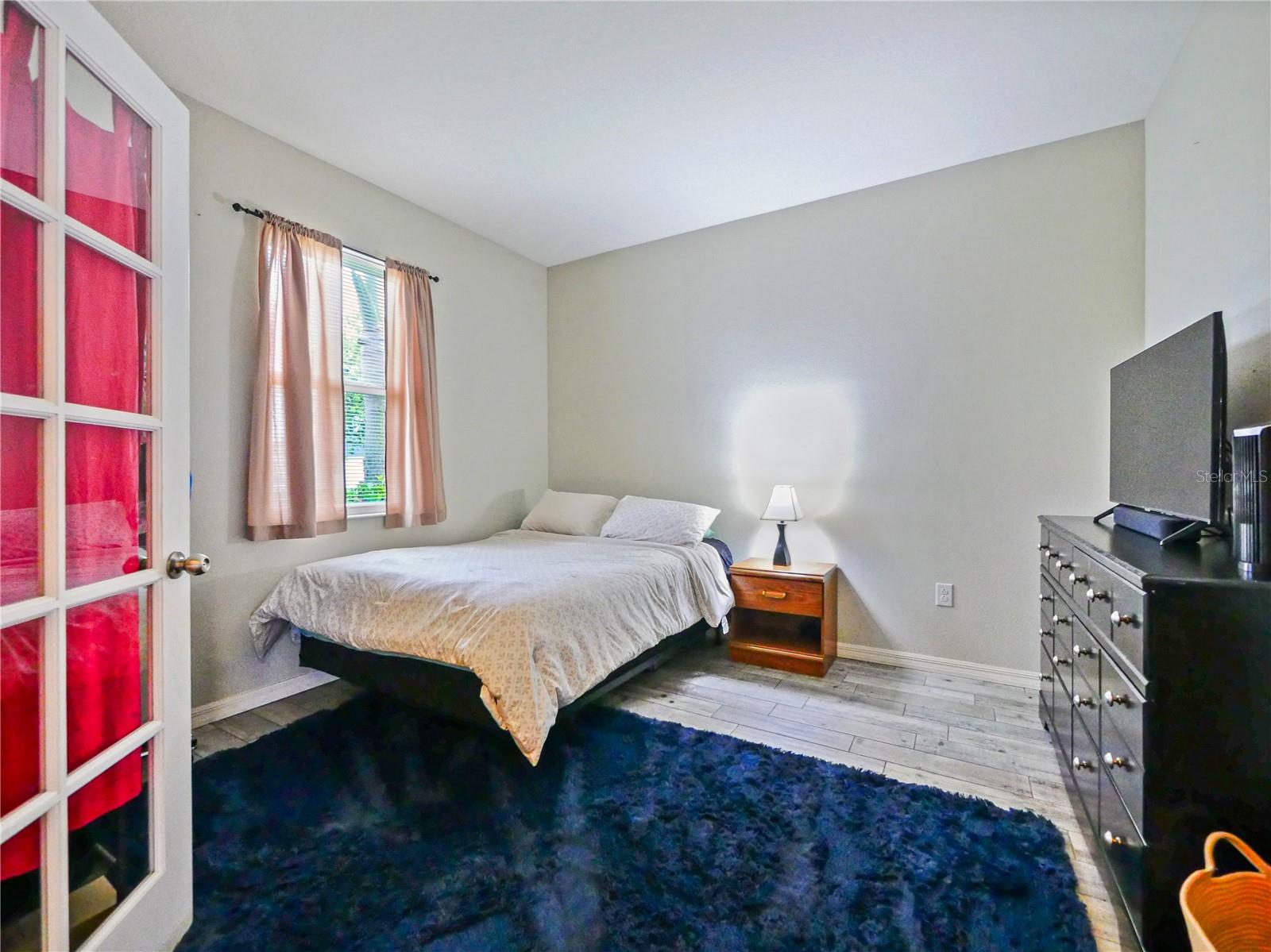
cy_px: 476
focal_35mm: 14
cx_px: 636
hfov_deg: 102.1
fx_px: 514
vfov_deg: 85.6
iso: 3200
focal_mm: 7
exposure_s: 1/40
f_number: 4
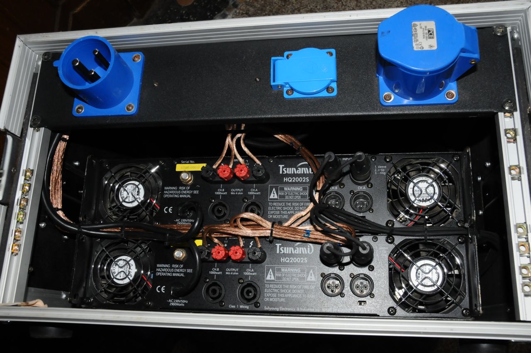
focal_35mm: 33
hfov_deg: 57.3
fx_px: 486
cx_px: 266
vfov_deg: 39.9
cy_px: 176
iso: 800
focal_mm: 22
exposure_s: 1/15
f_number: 10
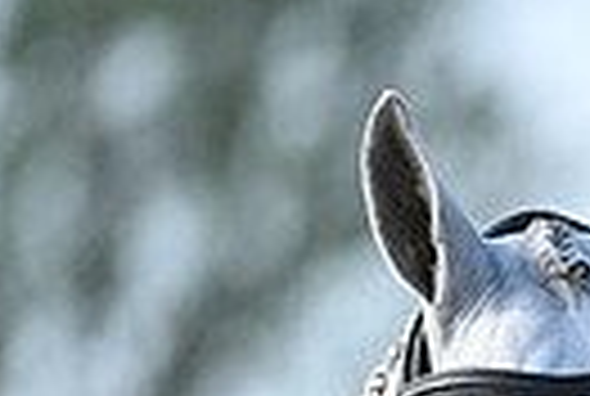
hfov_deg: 1.2
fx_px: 27563
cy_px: 704
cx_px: 1194
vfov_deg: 0.8
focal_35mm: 1678
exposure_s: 1/1600
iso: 1000
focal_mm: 380
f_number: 5
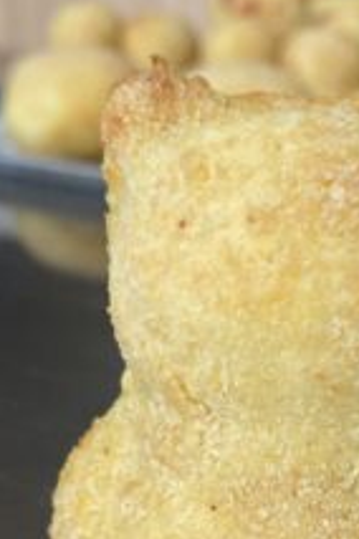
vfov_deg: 31.8
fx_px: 912
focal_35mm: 61
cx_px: 289
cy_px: 448
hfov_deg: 22.0
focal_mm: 4.25
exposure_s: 1/109
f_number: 1.8
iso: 125
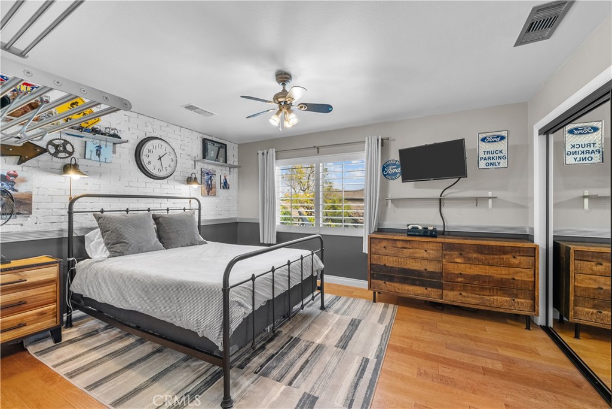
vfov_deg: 81.2
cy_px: 204
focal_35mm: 14
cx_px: 306
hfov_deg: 104.2
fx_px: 238
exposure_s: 1/1.67
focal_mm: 14
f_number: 9
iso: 125
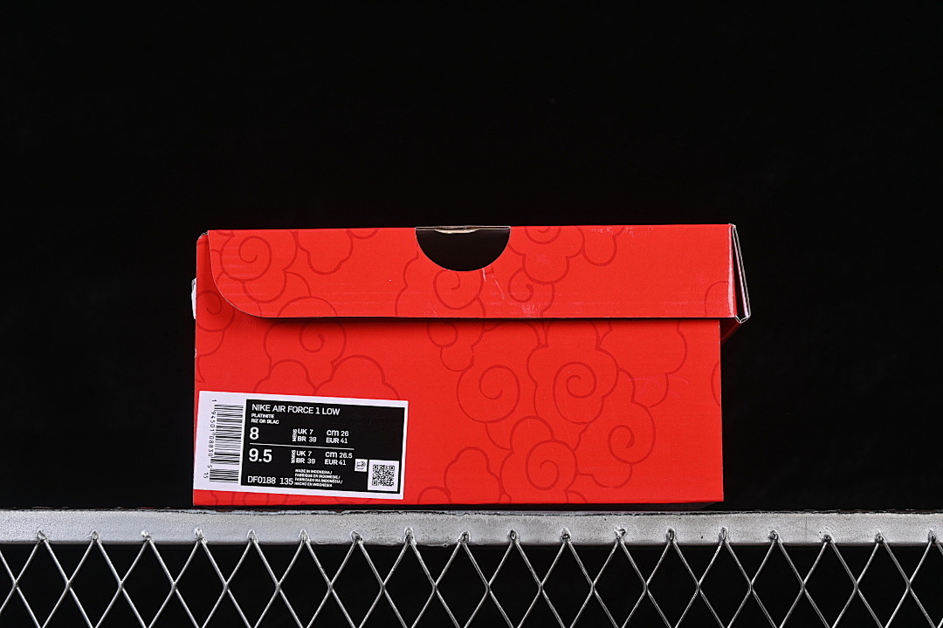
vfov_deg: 18.2
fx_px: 1964
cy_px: 314
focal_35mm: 75
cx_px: 472
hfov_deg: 27.0
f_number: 8
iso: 160
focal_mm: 50
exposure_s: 1/80
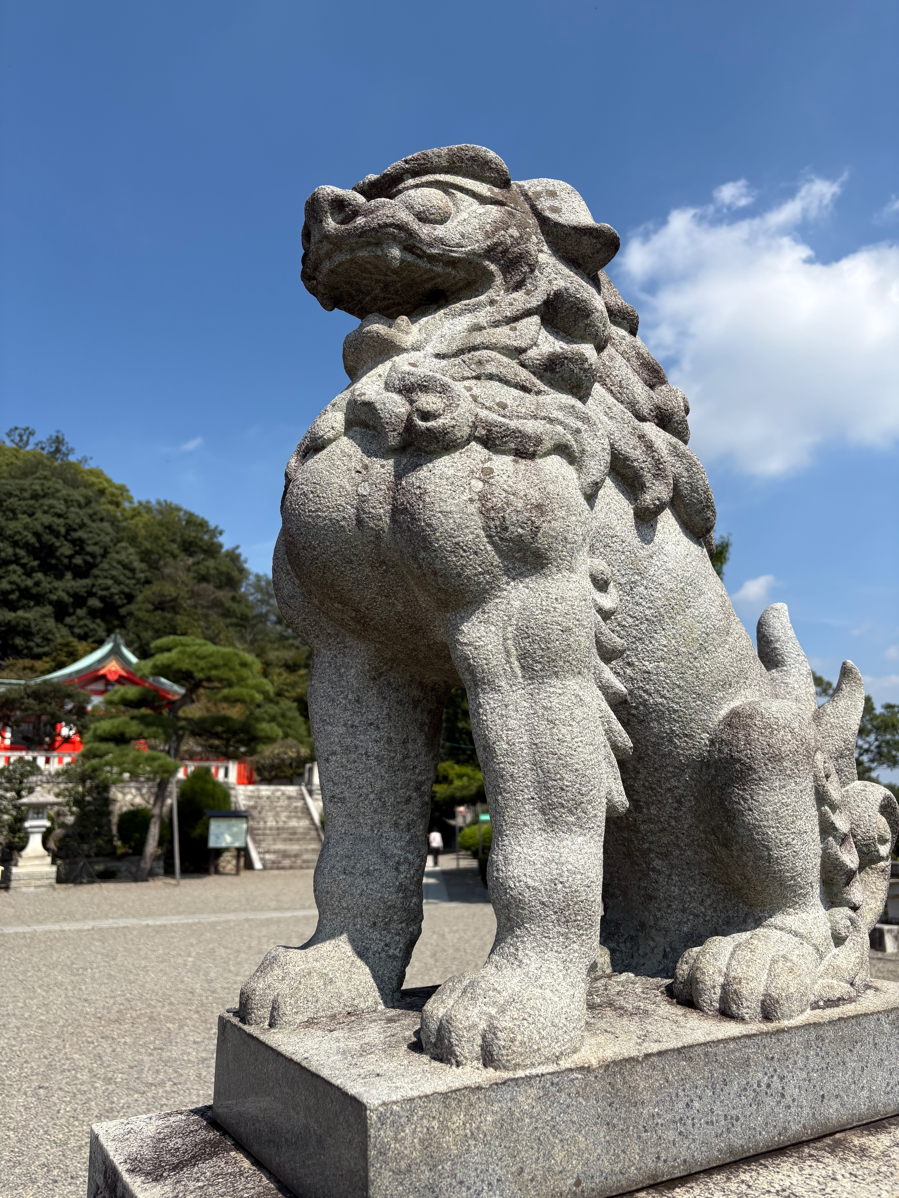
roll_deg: +1.3
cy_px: 599
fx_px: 900
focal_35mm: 26
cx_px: 450
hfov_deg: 53.1
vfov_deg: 67.3
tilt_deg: +14.3
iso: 50
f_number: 1.6
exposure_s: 1/4329
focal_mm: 5.96
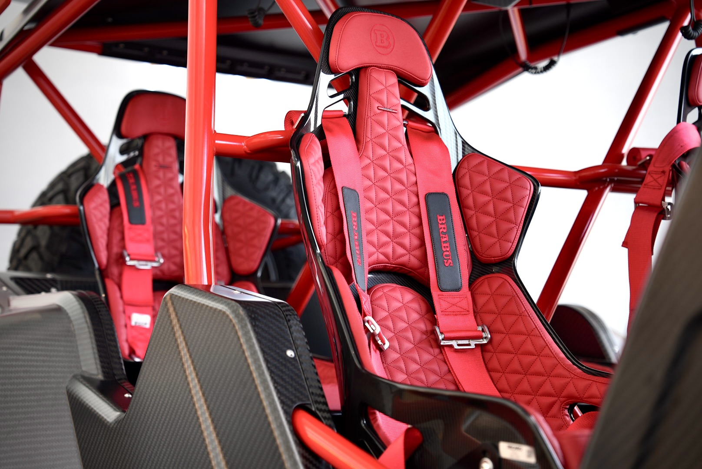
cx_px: 351
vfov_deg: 21.6
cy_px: 234
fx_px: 1229
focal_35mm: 63
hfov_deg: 31.9
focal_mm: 63
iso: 125
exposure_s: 1/60
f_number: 2.8
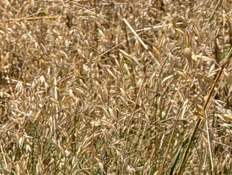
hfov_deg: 3.8
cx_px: 510
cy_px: 264
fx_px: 3456
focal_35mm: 515
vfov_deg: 2.9
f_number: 2.8
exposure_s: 1/1420
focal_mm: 17.91
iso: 46
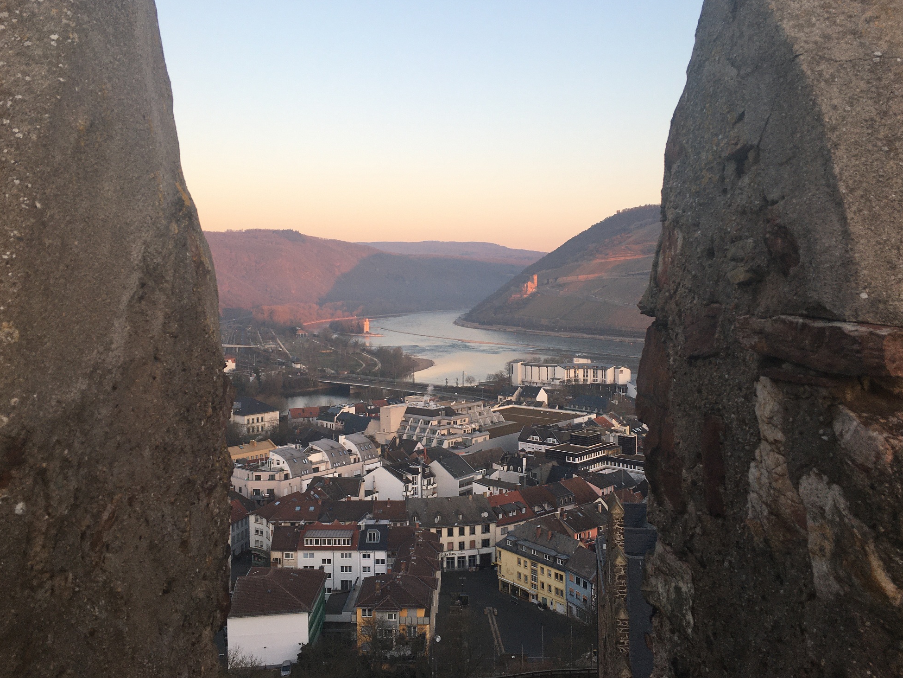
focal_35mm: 30
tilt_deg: -2.1
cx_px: 443
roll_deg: -0.7
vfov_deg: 46.8
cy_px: 330
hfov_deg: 60.0
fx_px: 783
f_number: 2.2
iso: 25
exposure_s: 1/123
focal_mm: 4.15
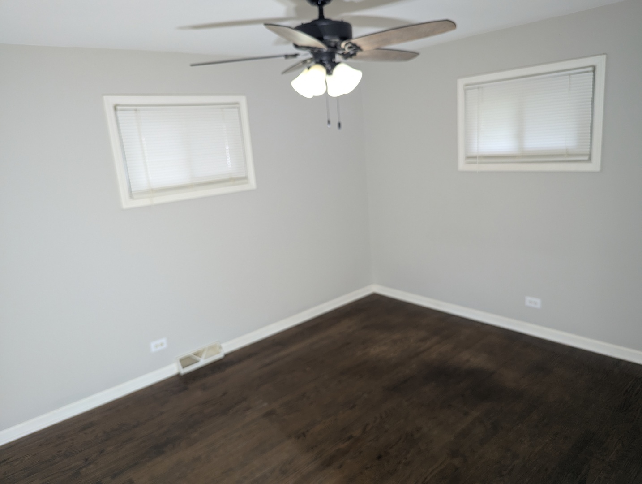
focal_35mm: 24
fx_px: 446
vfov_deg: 56.9
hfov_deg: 71.5
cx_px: 321
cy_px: 242
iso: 97
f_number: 1.85
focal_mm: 6.81
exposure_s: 1/60
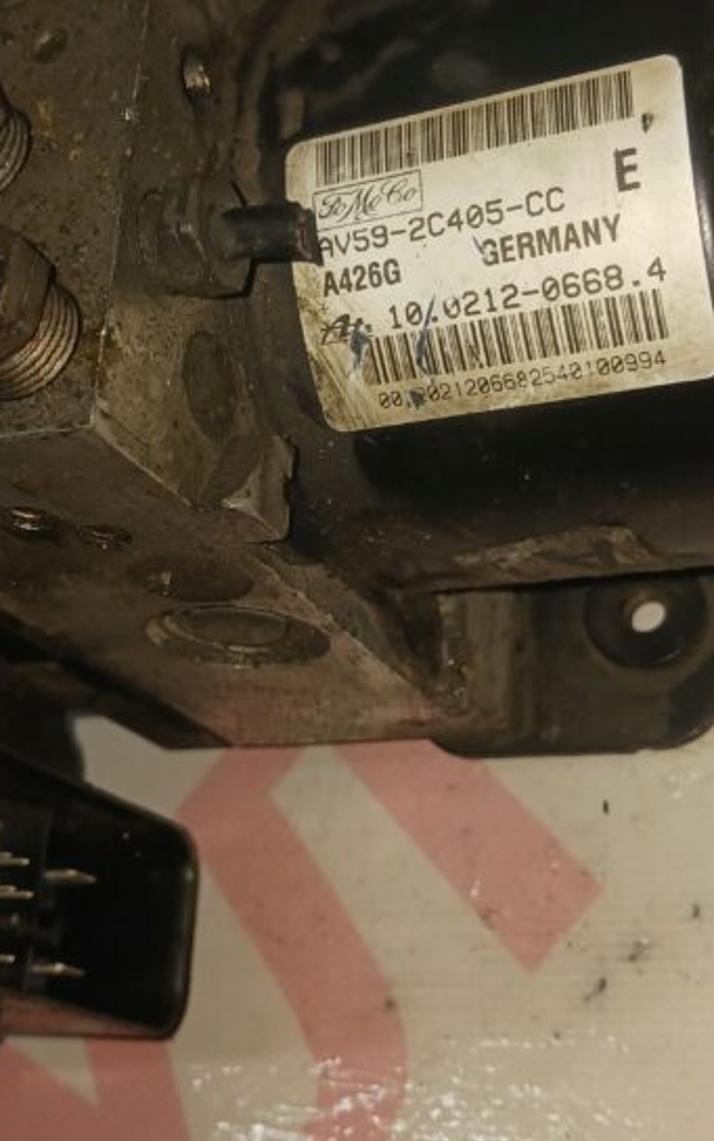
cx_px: 276
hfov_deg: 26.3
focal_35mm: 49
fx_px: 1524
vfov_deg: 40.9
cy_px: 487
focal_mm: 4
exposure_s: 1/50
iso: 40
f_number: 1.8
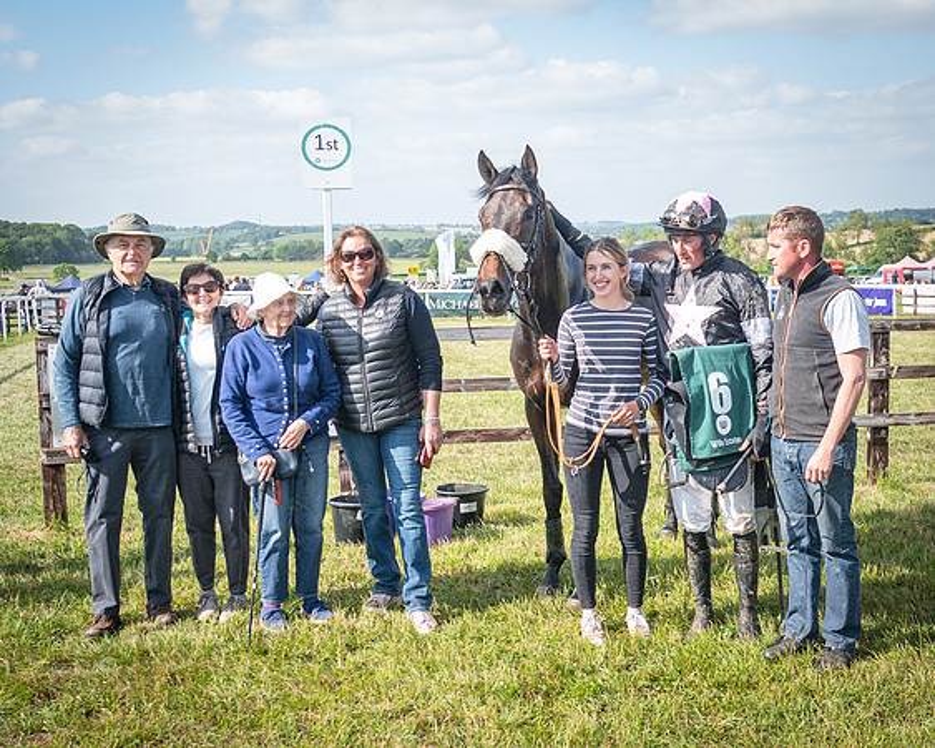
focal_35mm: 45
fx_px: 1257
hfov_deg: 40.7
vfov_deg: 33.1
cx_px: 538
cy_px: 357
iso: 640
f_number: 4
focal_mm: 24
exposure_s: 1/1400
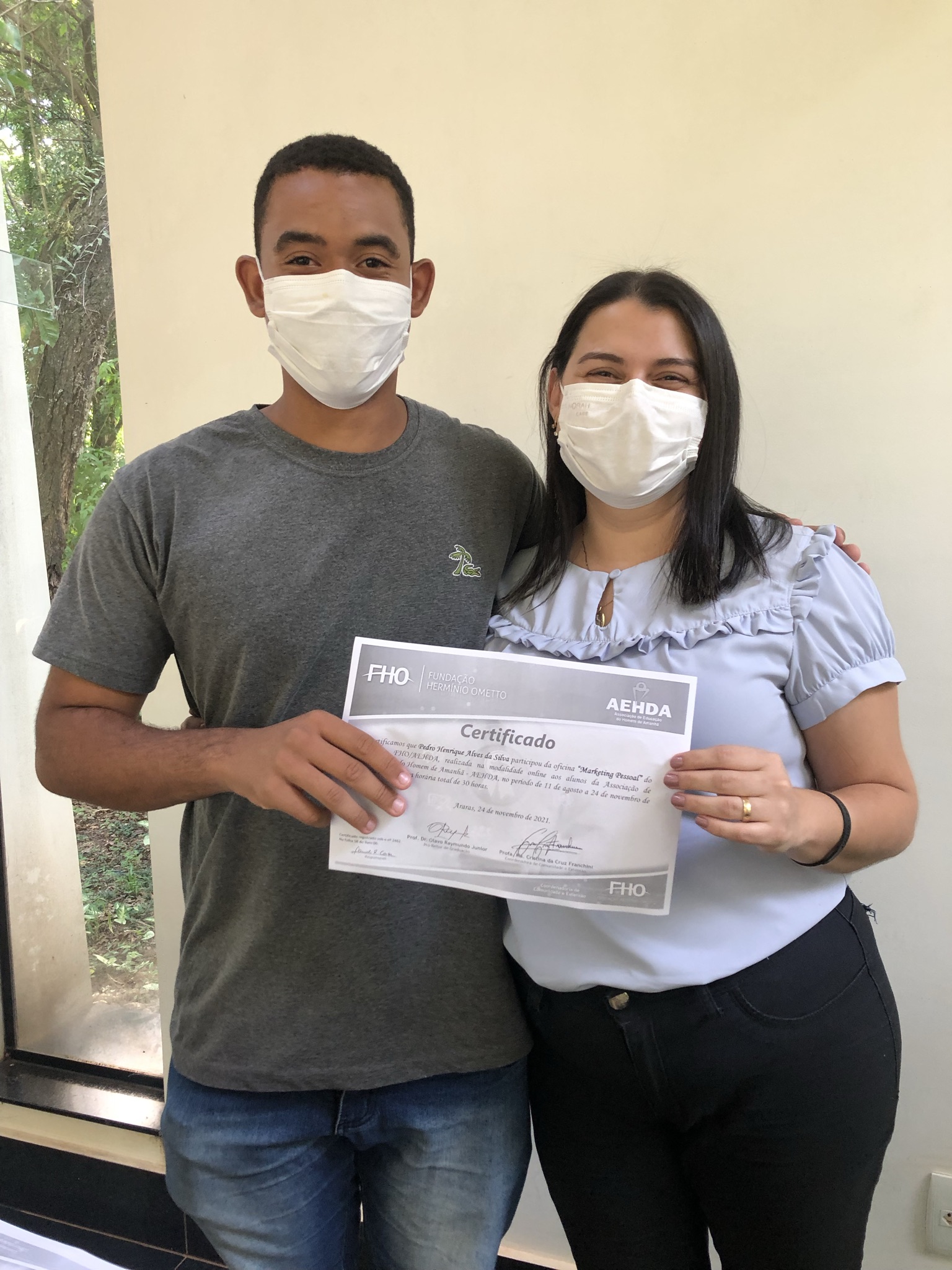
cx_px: 476
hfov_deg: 49.7
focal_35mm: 28
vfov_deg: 63.4
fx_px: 1027
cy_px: 635
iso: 40
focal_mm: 3.99
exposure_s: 1/20
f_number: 1.8
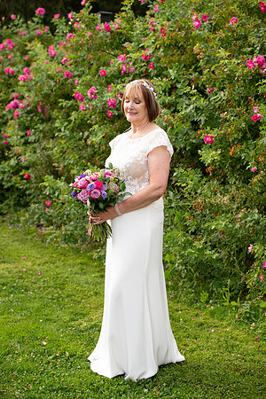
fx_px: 776
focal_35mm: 70
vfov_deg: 28.8
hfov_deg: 19.5
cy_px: 200
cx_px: 133
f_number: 4.5
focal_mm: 70
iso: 1000
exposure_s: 1/320
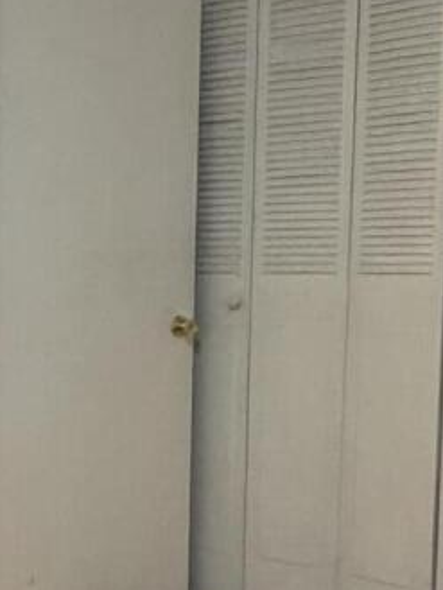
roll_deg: +0.4
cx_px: -292
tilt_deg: -7.2
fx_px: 1449
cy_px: 425
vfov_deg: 22.8
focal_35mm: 85
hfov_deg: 15.5
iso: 320
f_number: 2.2
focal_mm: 2.22
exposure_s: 1/120
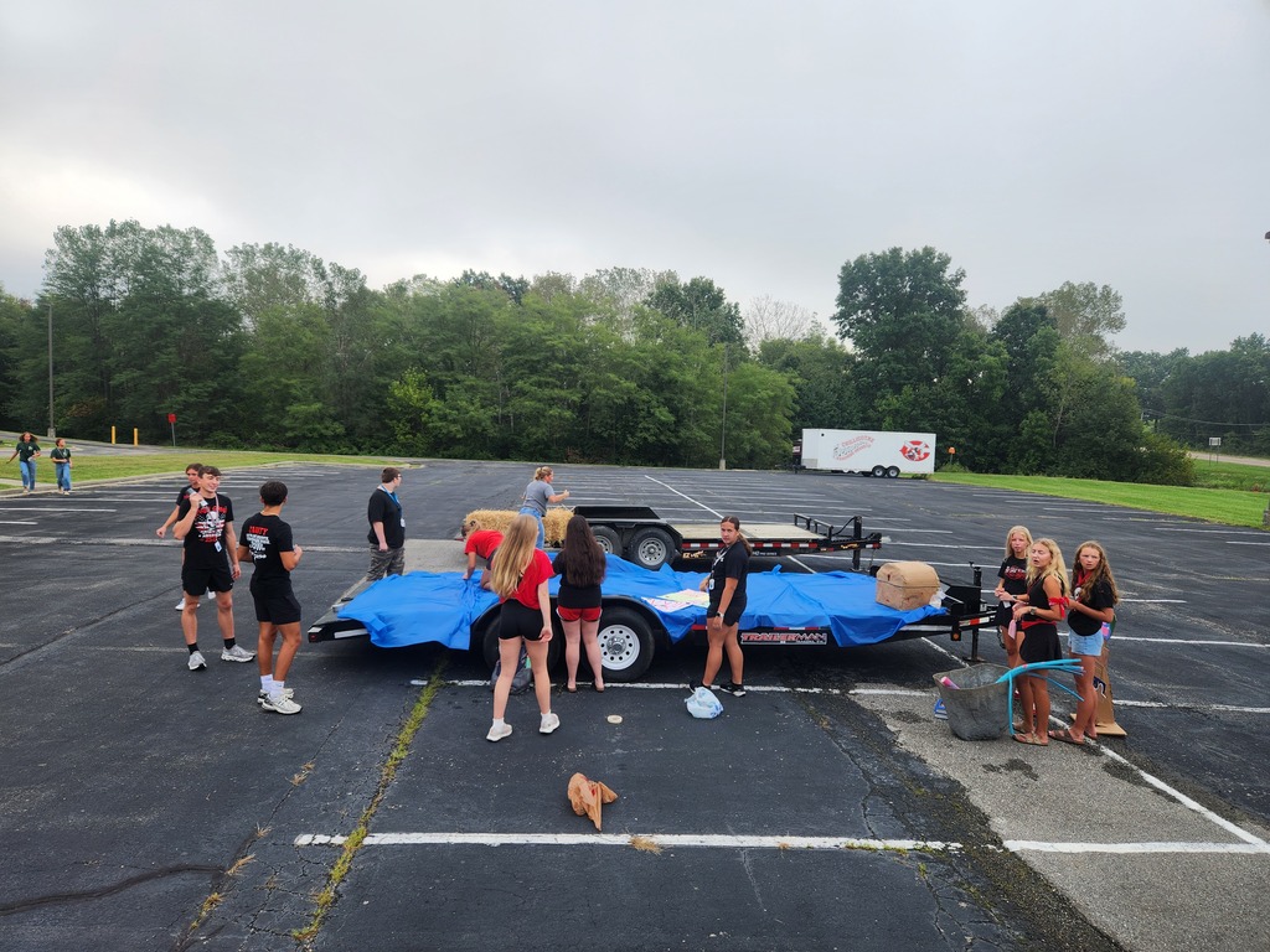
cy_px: 476
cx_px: 635
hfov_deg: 73.9
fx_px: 844
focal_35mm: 23
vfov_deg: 58.9
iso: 20
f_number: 1.8
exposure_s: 1/265
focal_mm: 5.4
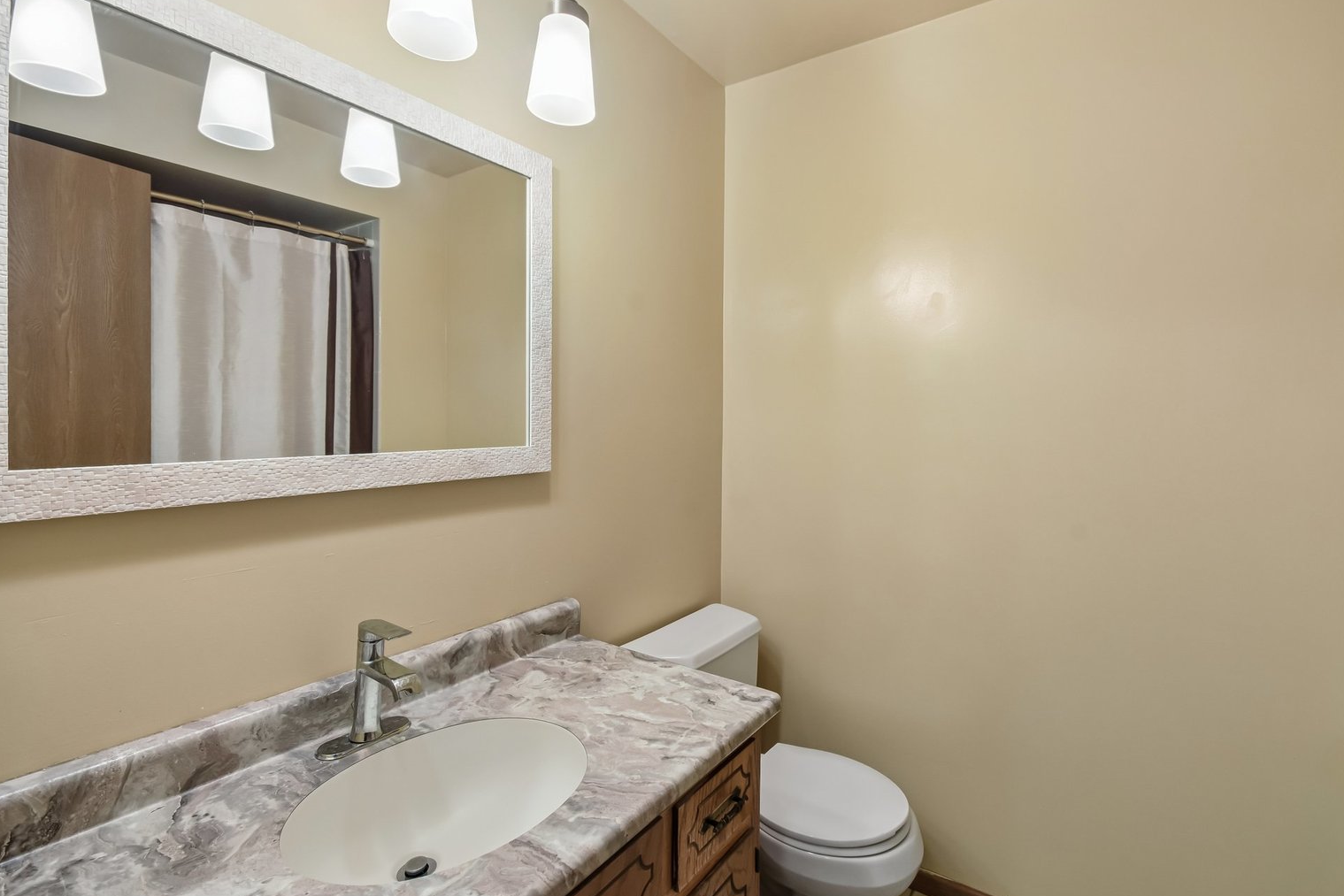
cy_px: 425
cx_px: 694
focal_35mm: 16
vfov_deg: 73.7
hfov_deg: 96.7
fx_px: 597
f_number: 8
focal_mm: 10
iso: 500
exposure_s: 1/30
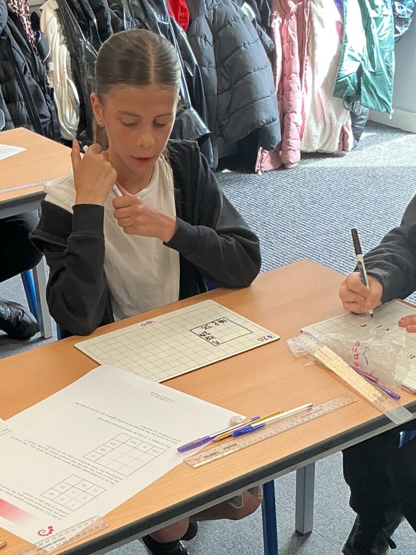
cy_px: 460
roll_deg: +4.5
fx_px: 1057
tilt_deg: -32.9
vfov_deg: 28.6
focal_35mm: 66
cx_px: 151
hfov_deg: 22.2
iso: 64
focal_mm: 3
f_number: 1.8
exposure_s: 1/60
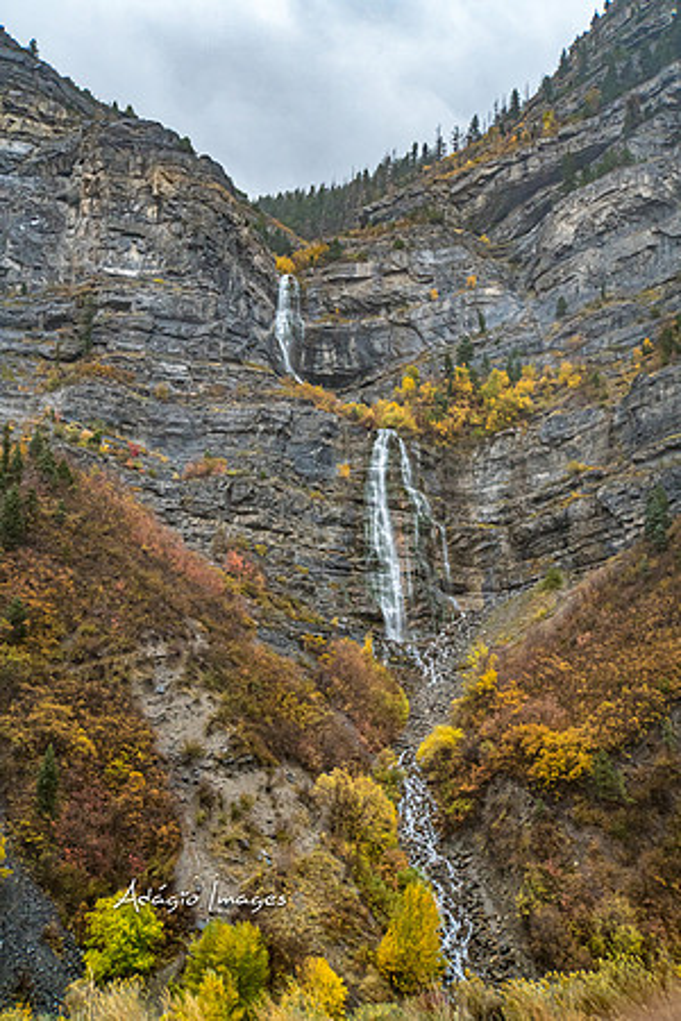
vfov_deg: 49.6
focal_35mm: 39
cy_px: 510
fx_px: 1107
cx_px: 340
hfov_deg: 34.2
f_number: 4
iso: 2000
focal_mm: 26
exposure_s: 1/200
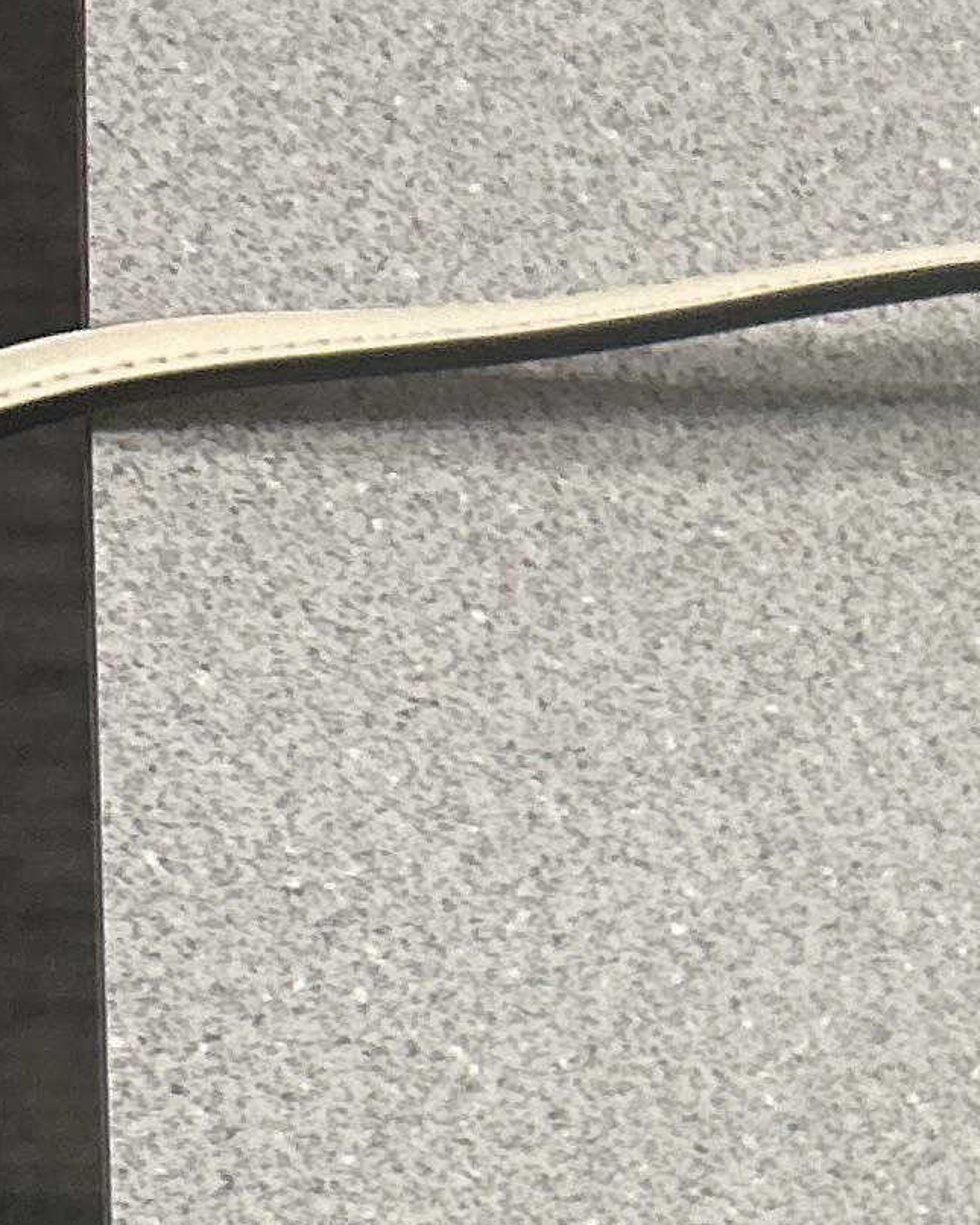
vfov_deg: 12.3
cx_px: 1928
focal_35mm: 127
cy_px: 2862
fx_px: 4604
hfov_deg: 11.1
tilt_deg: -72.5
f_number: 1.5
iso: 125
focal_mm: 5.7
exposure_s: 1/60
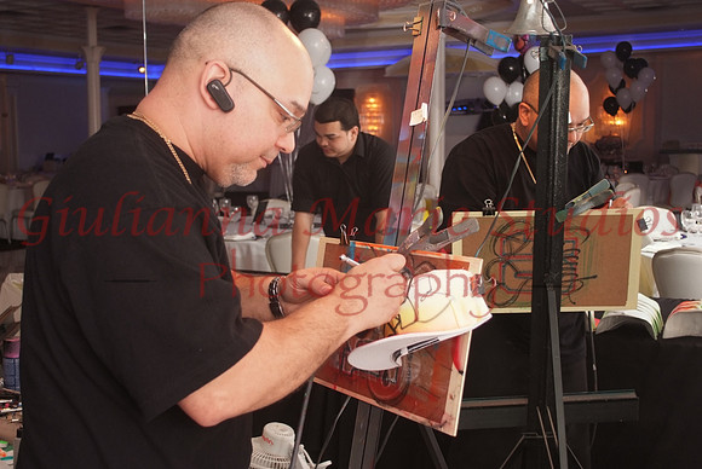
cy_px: 234
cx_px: 351
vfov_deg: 28.1
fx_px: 937
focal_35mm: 48
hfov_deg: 41.1
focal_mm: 32
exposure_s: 1/60
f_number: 4.8
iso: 400
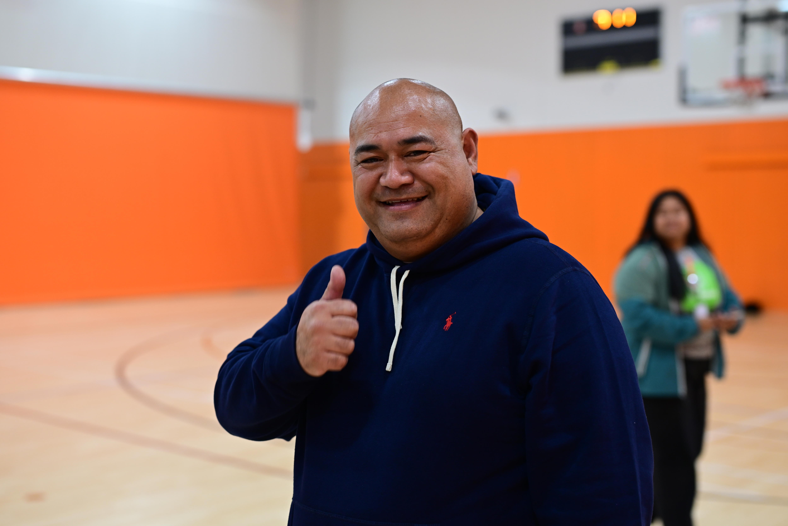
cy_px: 263
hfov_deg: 39.6
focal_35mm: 50
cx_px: 394
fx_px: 1094
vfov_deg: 27.0
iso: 800
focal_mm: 50
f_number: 2.2
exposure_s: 1/400
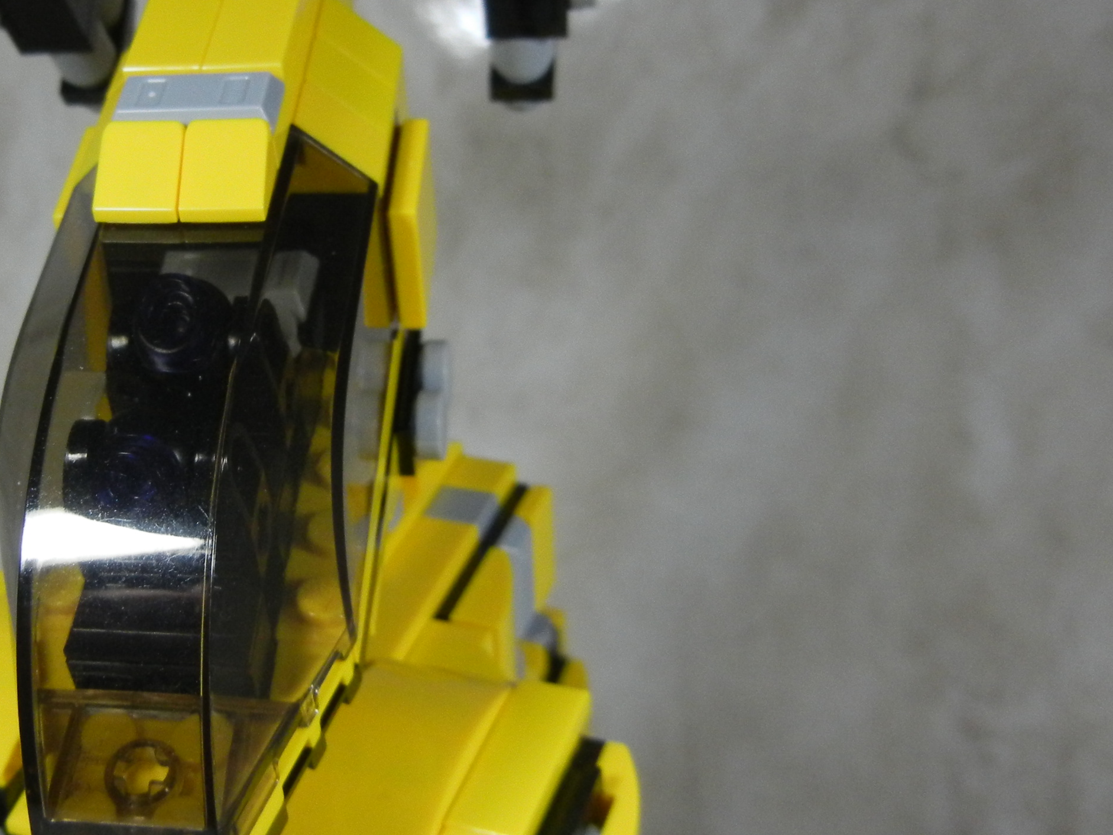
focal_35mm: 52
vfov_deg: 28.0
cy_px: 360
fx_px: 1672
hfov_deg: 35.8
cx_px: 248
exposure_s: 1/159
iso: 400
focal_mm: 5.4
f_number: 3.5
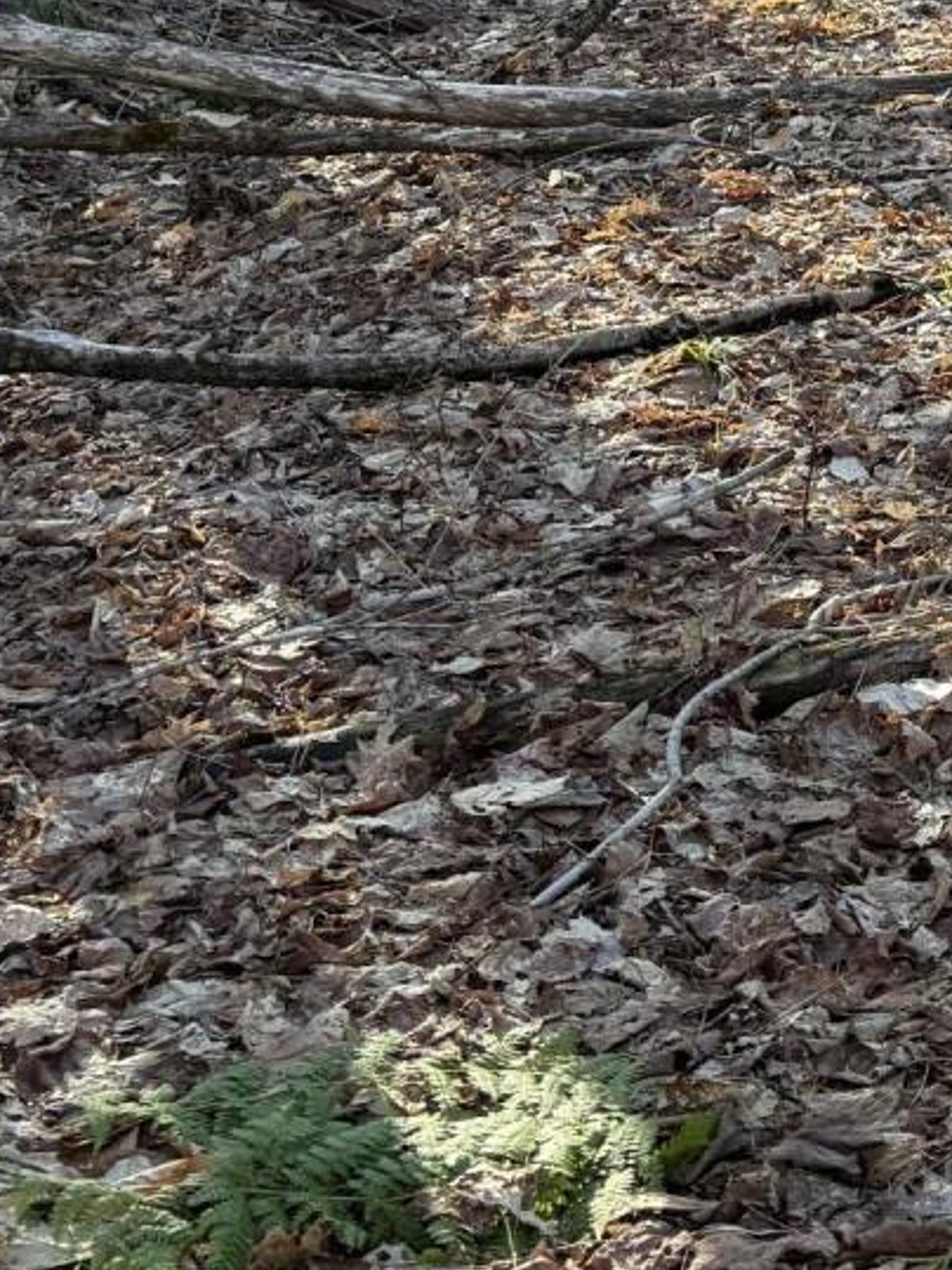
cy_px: 71
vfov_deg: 21.4
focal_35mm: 89
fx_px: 3265
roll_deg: +0.9
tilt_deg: -11.2
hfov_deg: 15.0
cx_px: 1548
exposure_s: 1/521
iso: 100
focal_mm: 6.76
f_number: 1.78
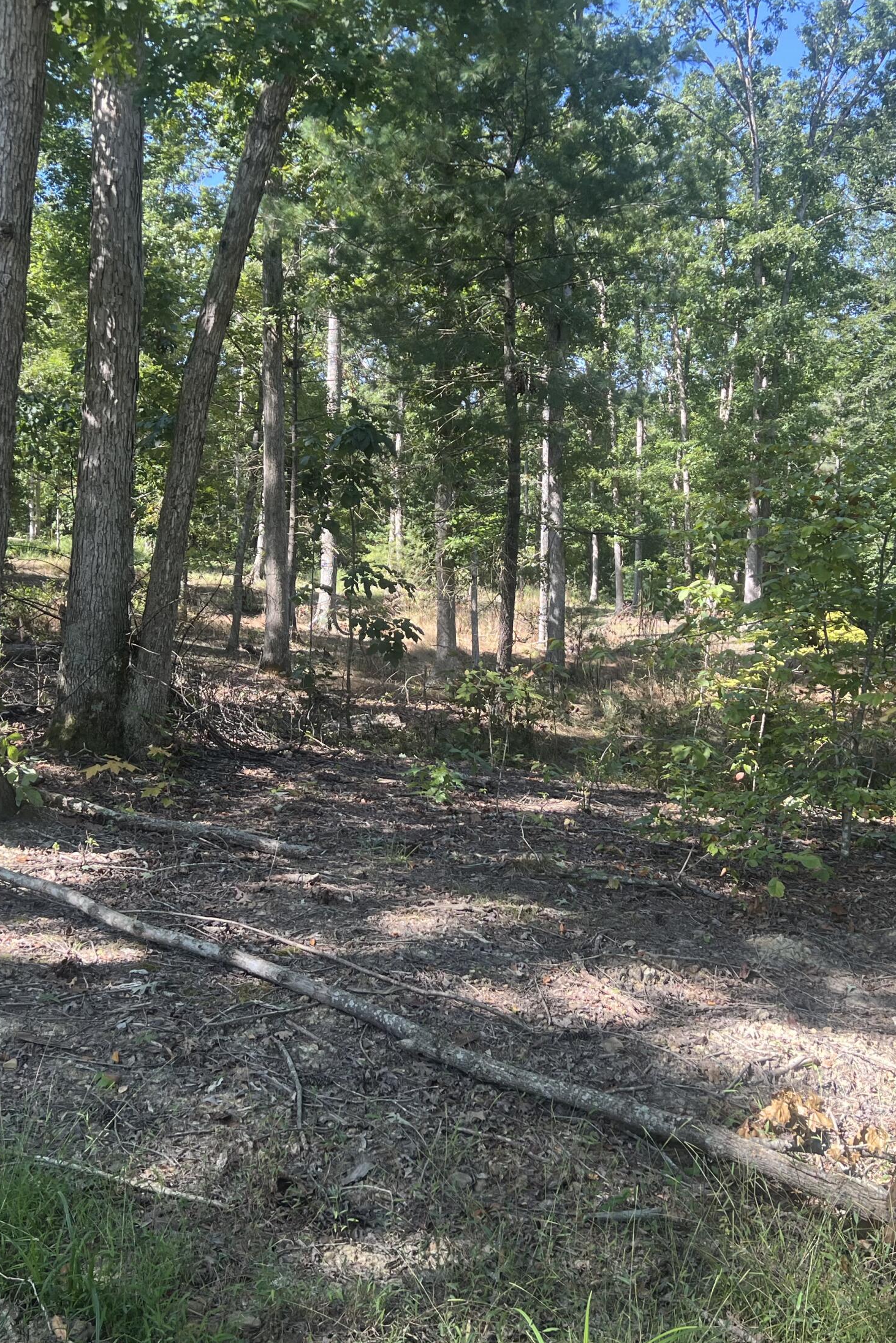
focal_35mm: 37
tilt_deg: -2.5
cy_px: 687
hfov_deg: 35.9
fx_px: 1381
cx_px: 452
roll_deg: -2.3
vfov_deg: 51.9
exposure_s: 1/401
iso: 50
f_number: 1.5
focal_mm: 5.7
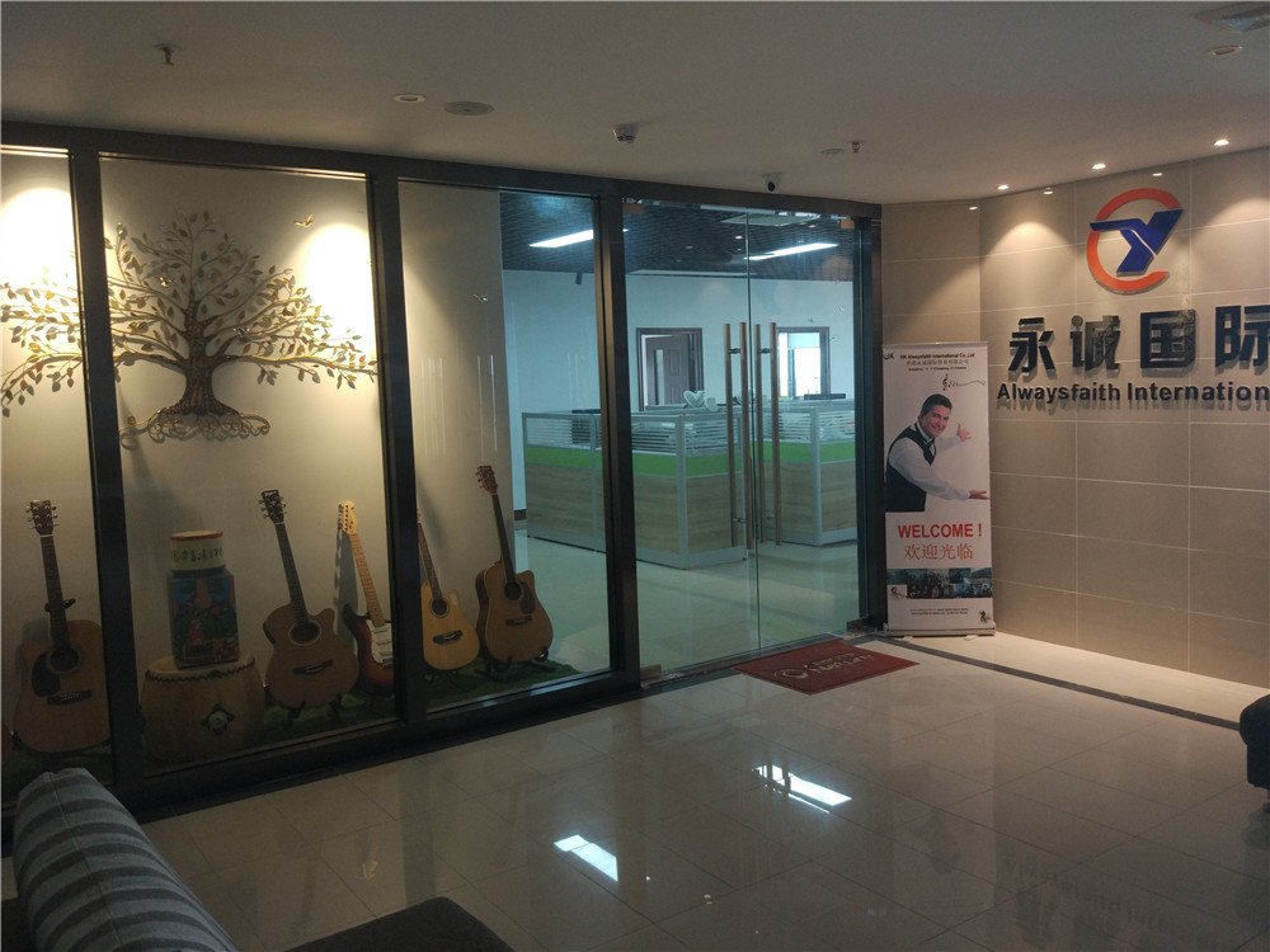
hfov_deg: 63.4
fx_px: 1027
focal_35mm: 28
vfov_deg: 49.7
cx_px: 635
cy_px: 476
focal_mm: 4.26
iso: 269
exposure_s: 1/33
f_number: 2
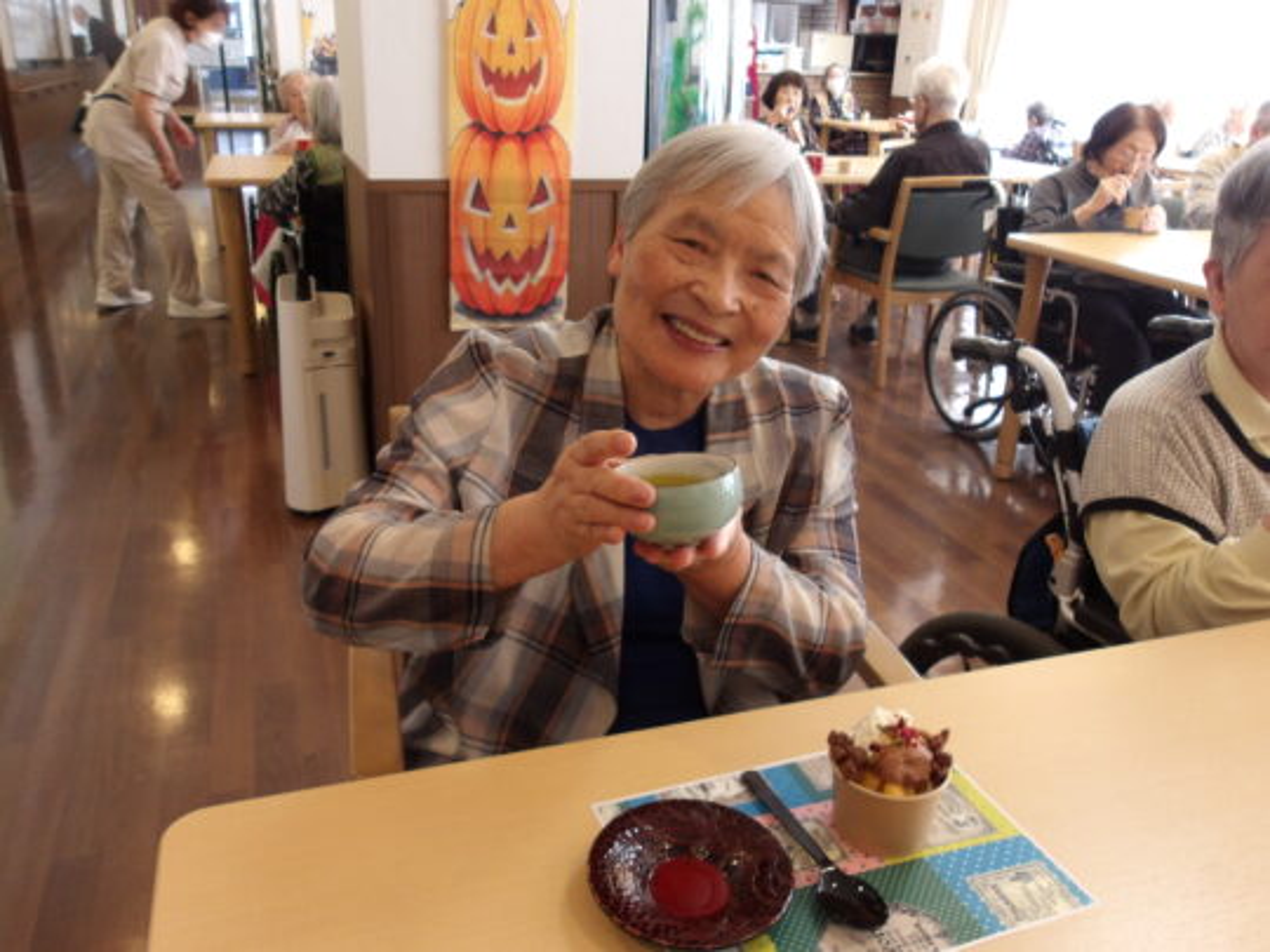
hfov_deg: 65.3
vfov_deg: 51.4
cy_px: 476
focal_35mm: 27
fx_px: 991
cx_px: 635
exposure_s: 1/20
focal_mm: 4.9
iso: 200
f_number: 3
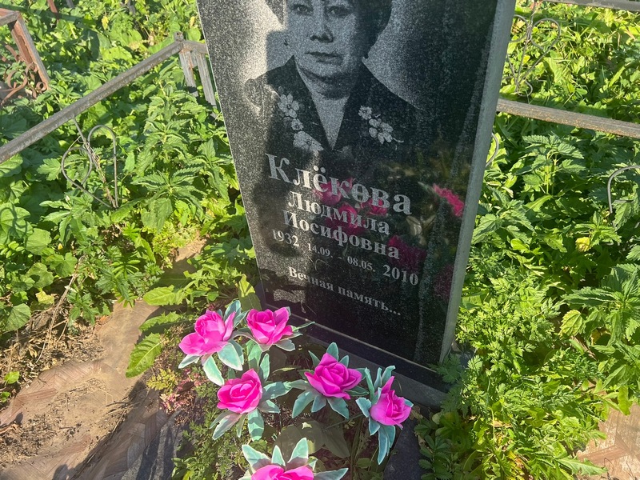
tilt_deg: -49.5
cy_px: 240
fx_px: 481
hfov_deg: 67.3
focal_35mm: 26
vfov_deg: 53.1
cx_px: 320
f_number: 1.5
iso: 50
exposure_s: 1/1311
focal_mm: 5.7
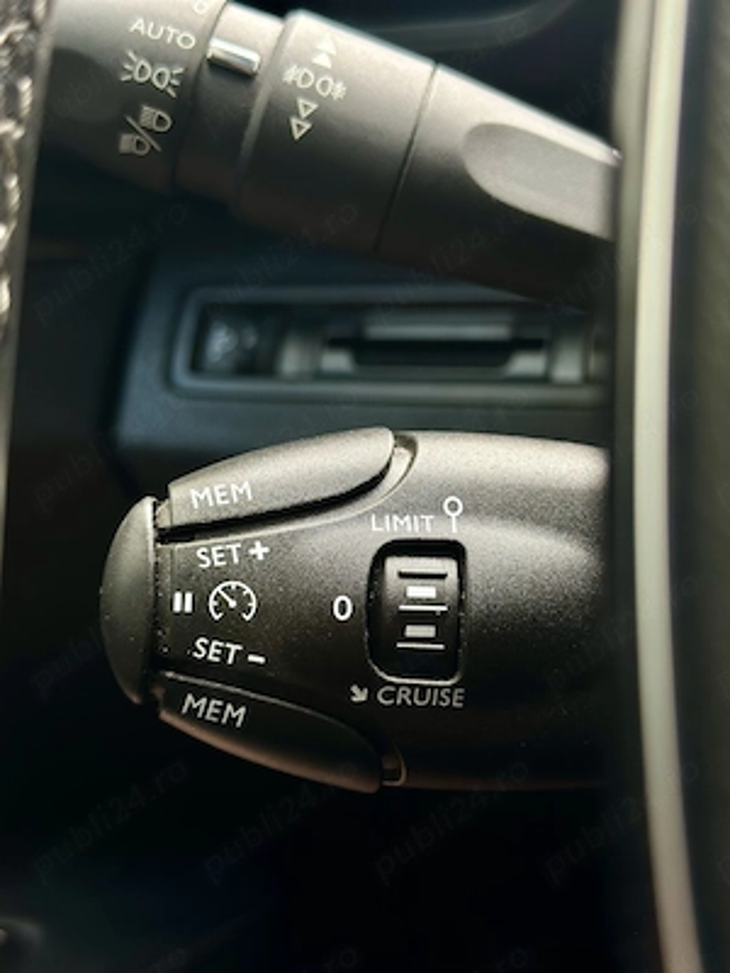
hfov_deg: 30.3
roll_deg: +0.8
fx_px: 1350
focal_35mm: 48
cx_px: 365
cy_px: 486
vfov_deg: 39.7
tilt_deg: -16.0
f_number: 1.78
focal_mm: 6.86
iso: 125
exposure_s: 1/121
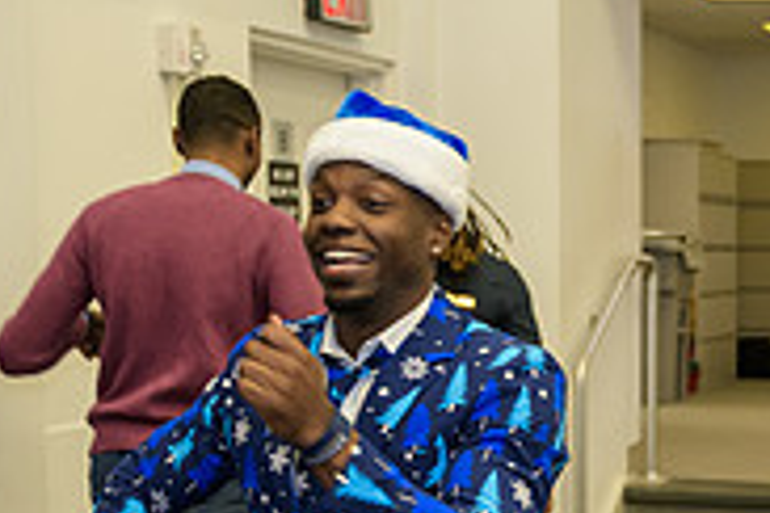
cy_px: 427
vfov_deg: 17.8
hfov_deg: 23.3
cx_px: 1022
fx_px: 1625
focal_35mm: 76
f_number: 3.2
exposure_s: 1/125
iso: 1000
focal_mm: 24
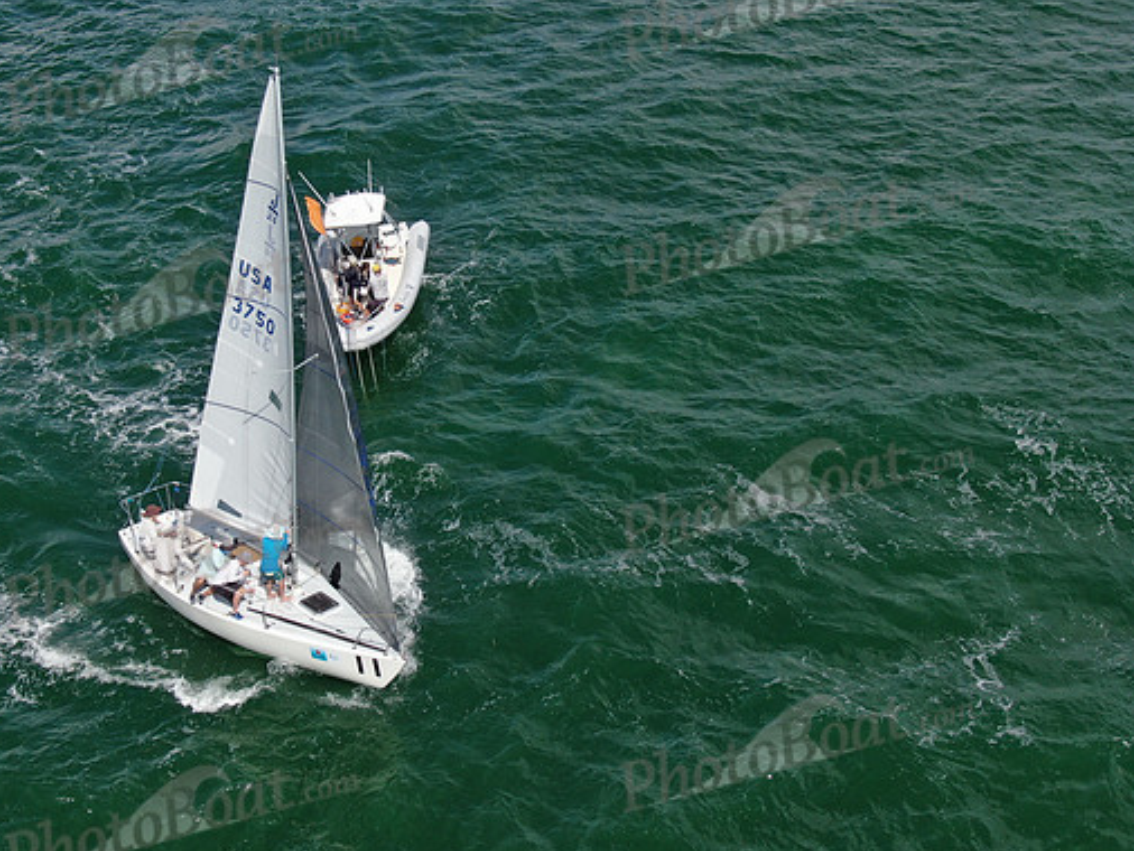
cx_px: 491
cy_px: 395
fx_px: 1803
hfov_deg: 34.9
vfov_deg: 26.6
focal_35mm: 55
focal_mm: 8.6
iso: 100
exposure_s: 1/1000
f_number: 3.8
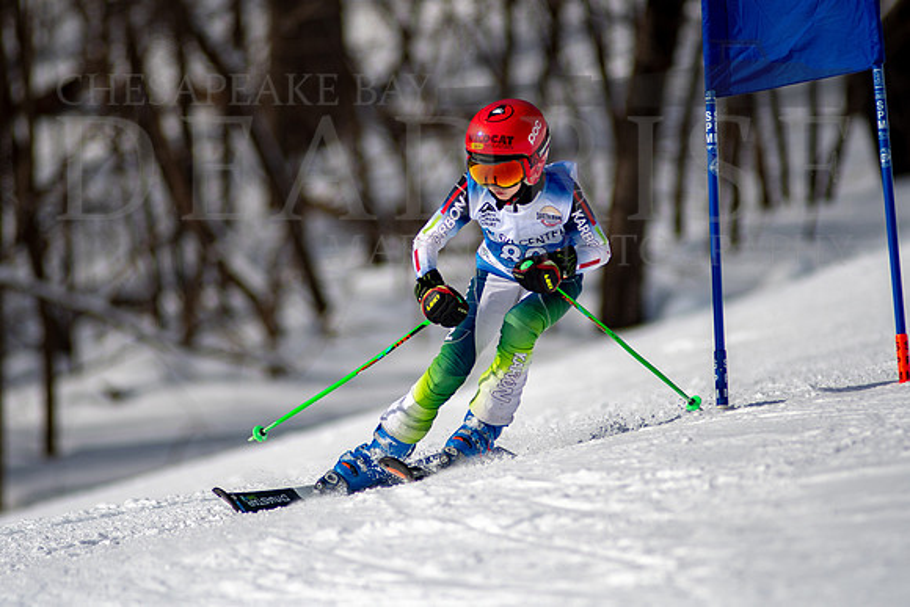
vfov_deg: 3.1
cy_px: 304
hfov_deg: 4.6
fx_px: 11377
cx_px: 455
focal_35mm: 450
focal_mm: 300
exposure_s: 1/6400
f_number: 2.8
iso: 100
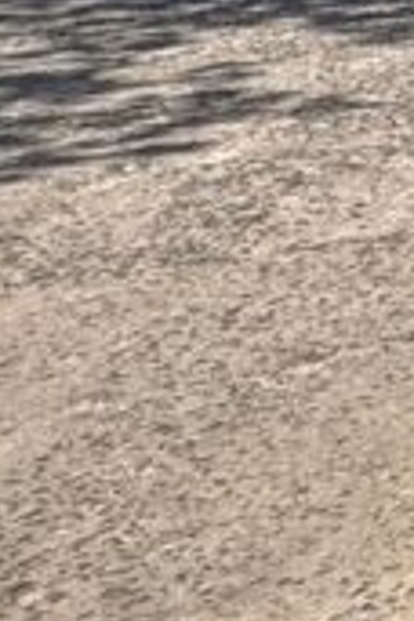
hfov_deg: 7.8
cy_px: -211
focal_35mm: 87
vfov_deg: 21.0
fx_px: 1501
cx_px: 1732
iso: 40
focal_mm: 2.22
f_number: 2.2
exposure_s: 1/232
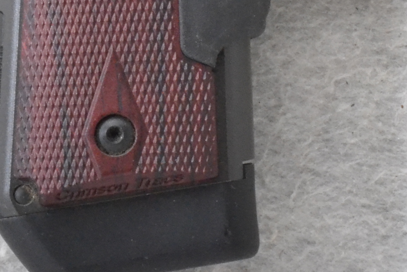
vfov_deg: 5.6
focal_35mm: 244
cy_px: -110
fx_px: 2759
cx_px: 269
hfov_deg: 8.4
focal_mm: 46
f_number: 20
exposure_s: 1/160
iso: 3200
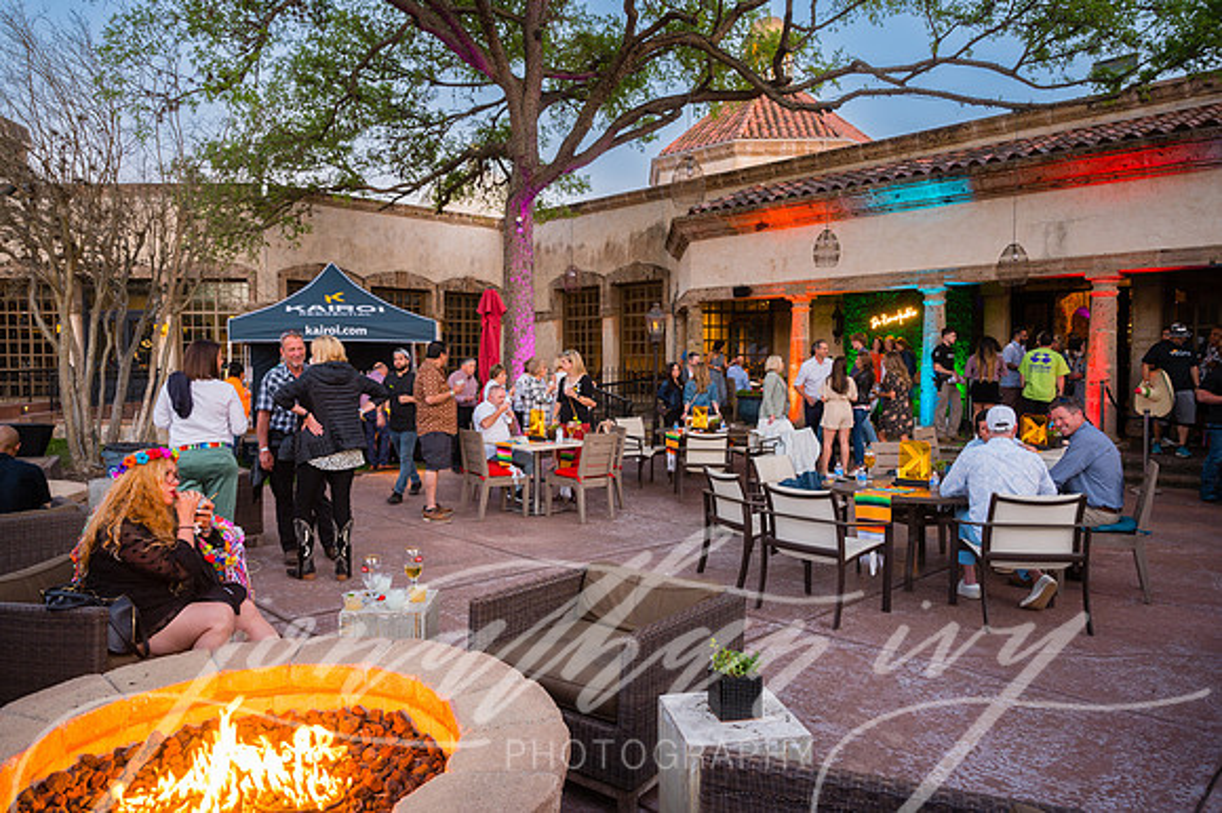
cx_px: 611
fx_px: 814
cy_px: 406
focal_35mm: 24
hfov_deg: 73.8
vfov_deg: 53.1
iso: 250
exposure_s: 1/30
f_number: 4
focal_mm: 24
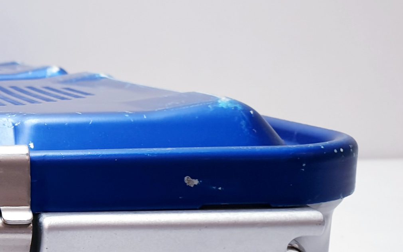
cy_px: 201
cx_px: -90
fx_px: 769
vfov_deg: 18.4
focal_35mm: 70
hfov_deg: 26.0
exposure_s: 1/50
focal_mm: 4.3
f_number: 2.4
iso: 80
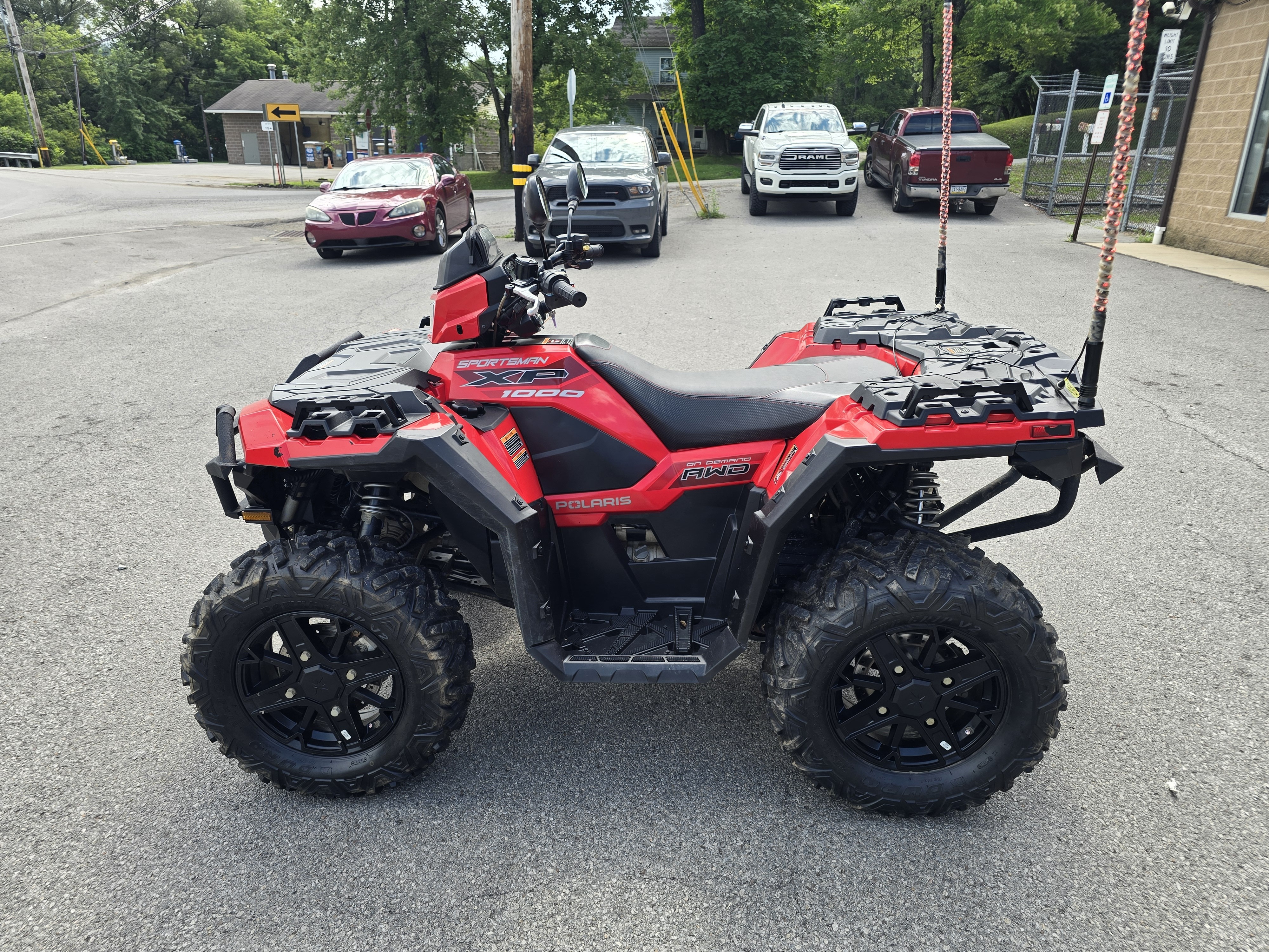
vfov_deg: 58.9
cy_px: 476
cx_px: 634
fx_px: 843
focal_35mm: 23
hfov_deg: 73.9
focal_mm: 6.3
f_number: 1.7
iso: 12
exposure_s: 1/180
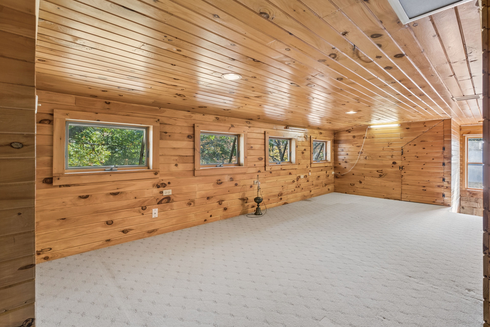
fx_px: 239
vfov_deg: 68.8
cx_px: 260
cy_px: 154
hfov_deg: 91.4
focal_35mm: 18
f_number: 7.1
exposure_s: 1/15
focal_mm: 16.5
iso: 320
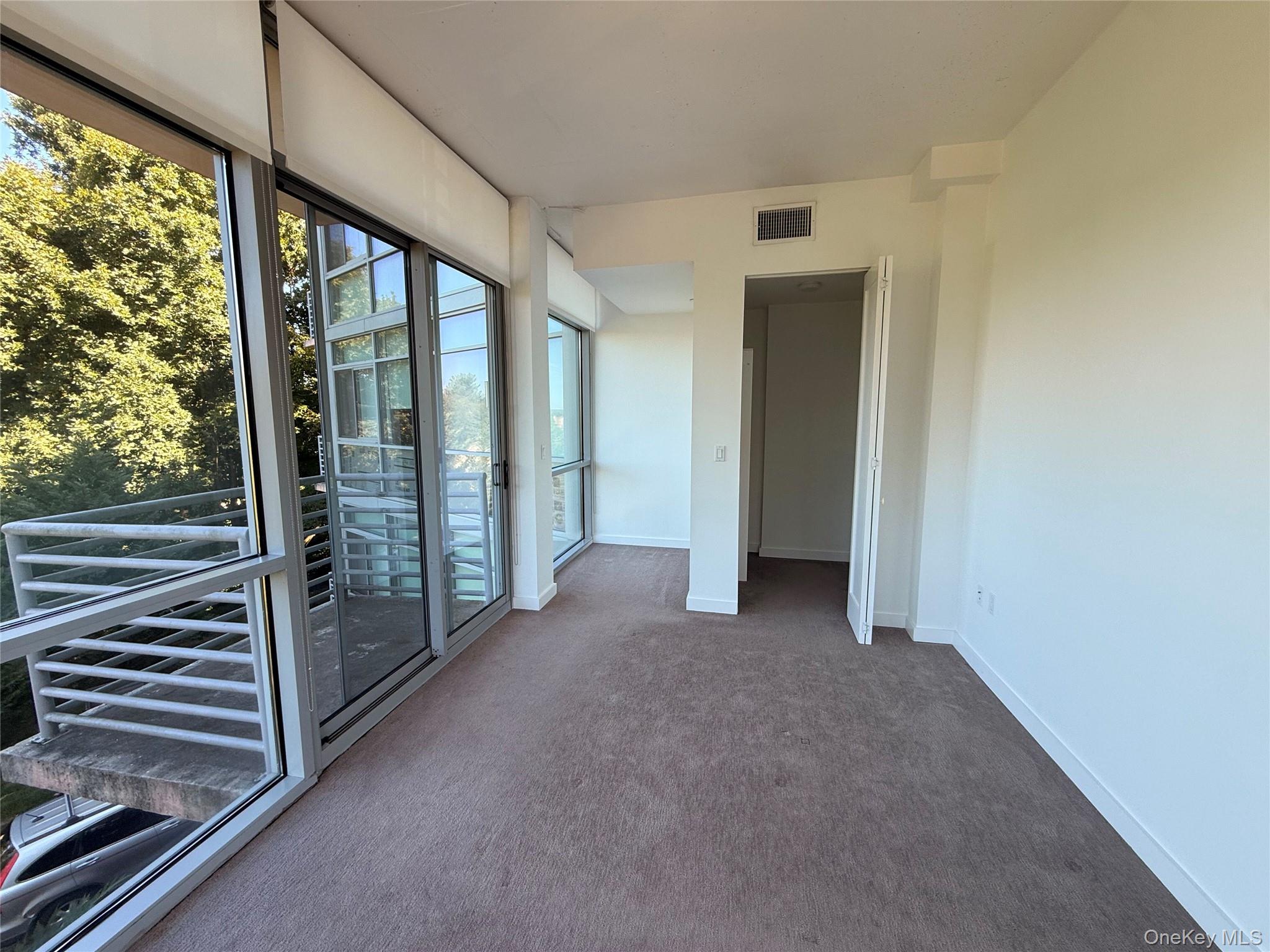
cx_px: 635
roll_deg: -0.2
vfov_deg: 85.7
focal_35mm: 14
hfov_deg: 102.1
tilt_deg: -6.3
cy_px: 476
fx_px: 514
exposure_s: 1/99
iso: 40
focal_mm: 2.22
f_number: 2.2
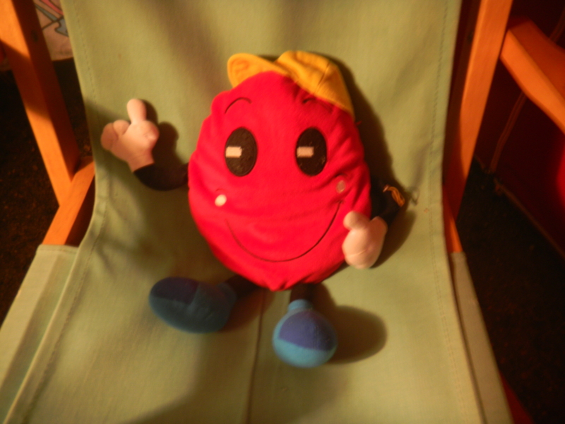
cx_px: 282
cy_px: 212
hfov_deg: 63.4
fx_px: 457
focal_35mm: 28
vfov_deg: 49.7
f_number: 3.9
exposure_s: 1
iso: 80
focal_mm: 5
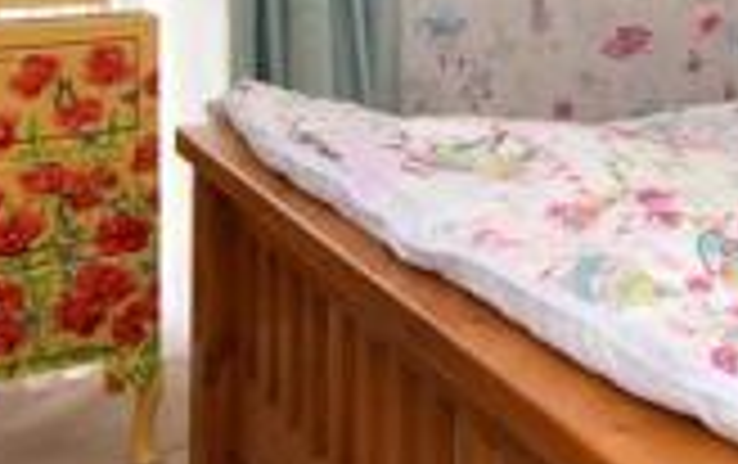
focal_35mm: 61
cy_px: -187
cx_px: 832
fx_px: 1229
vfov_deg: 19.2
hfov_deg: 29.7
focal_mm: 10
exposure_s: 1/200
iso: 400
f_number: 7.1
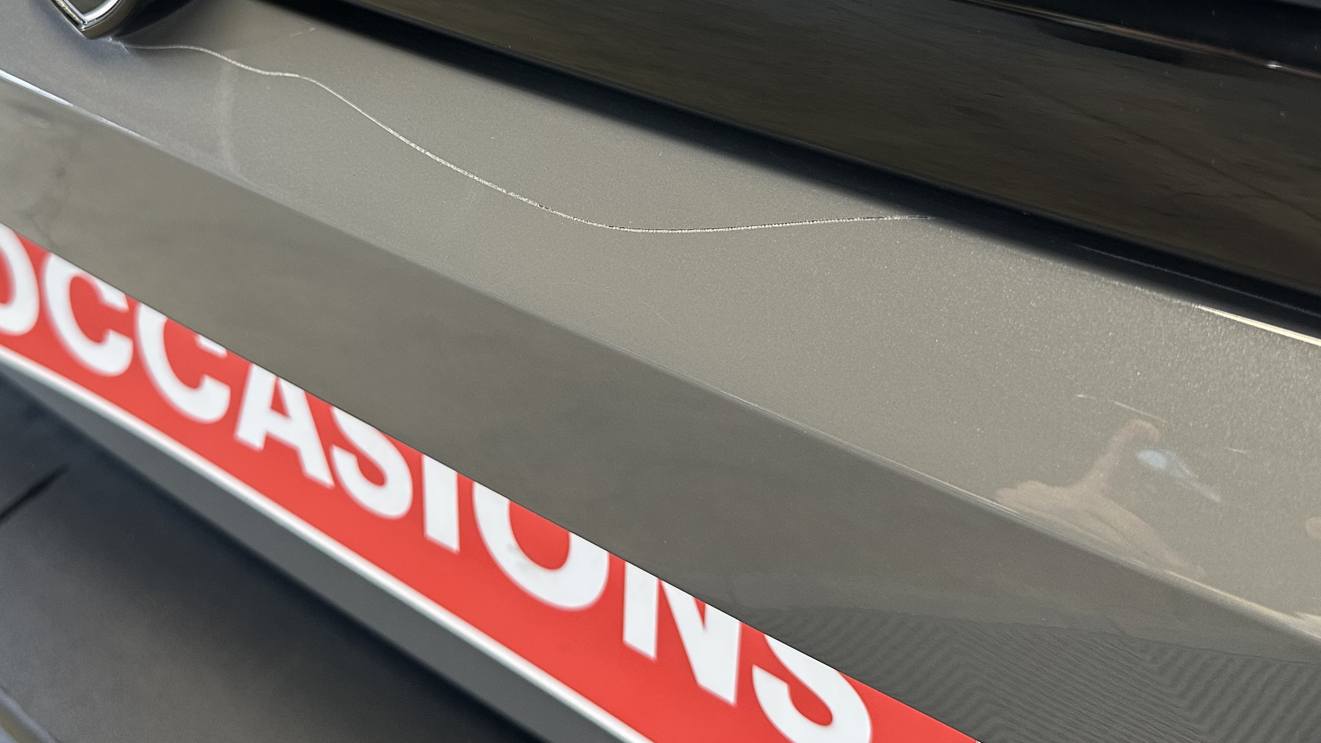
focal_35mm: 38
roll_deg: +0.7
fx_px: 1331
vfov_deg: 30.6
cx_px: 522
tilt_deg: -31.5
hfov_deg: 52.4
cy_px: 175
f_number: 1.78
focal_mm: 6.86
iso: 200
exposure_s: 1/50
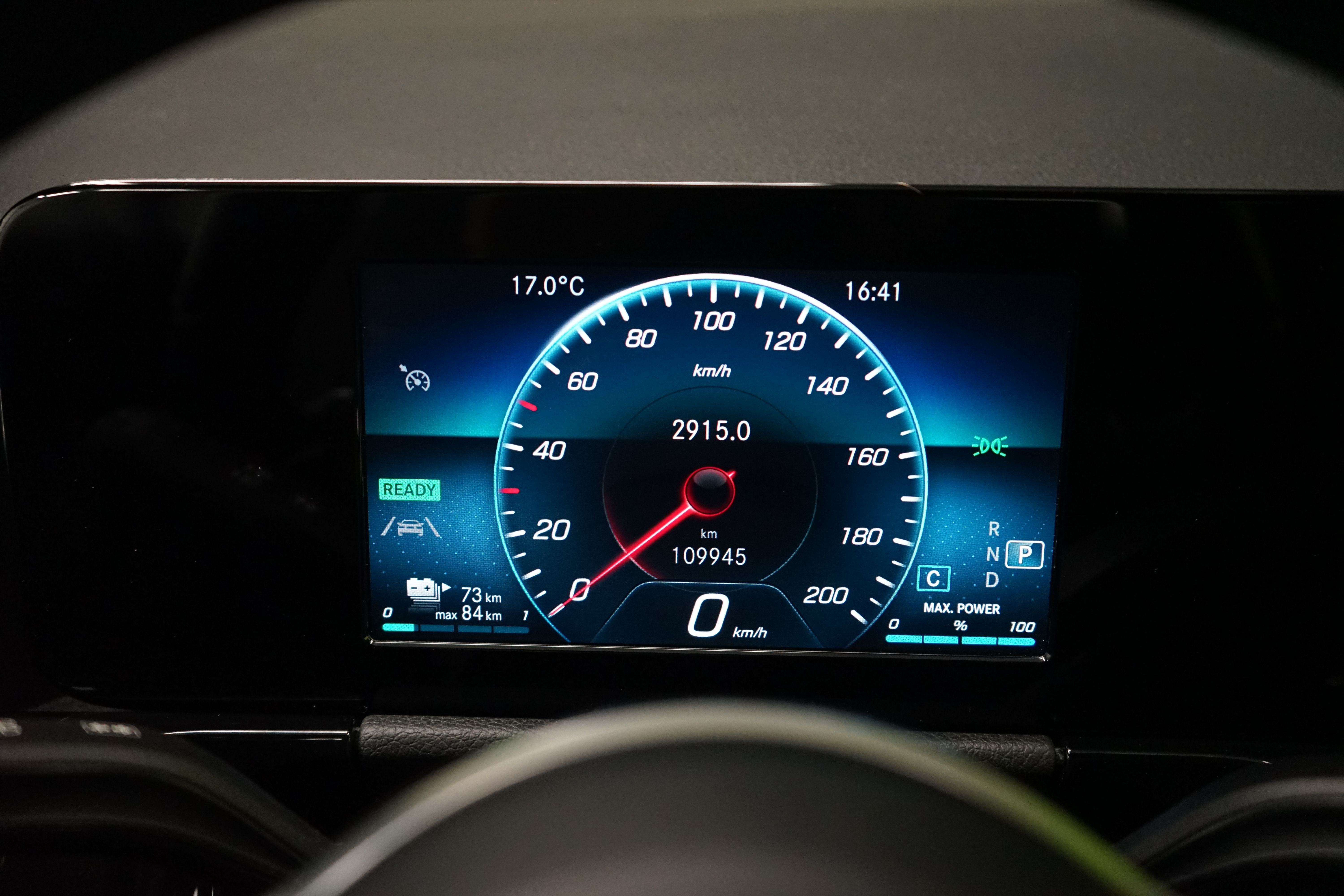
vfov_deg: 32.6
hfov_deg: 47.4
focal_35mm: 41
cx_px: 672
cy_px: 448
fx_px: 1531
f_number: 4.5
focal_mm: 41
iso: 3200
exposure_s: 1/60
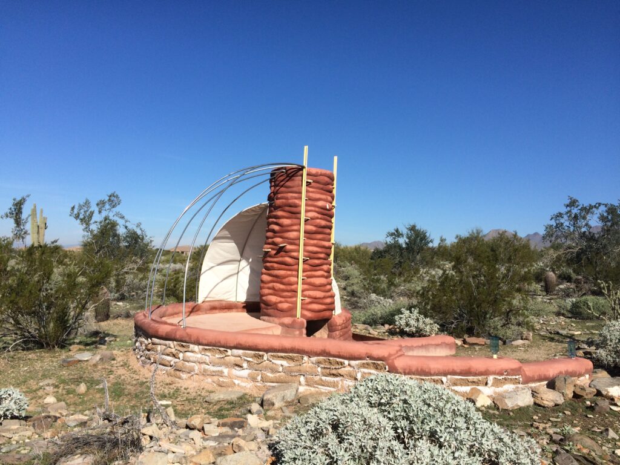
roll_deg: -2.5
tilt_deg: +2.5
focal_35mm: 29
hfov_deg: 61.7
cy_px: 232
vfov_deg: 48.2
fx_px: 519
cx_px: 310
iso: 32
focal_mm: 4.15
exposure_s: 1/3165
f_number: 2.2
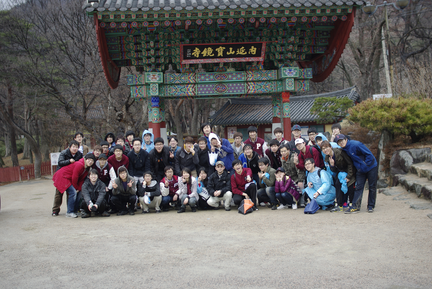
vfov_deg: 29.9
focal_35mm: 45
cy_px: 144
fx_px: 541
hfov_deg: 43.6
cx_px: 216
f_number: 2.4
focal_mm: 30
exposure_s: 1/180
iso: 100
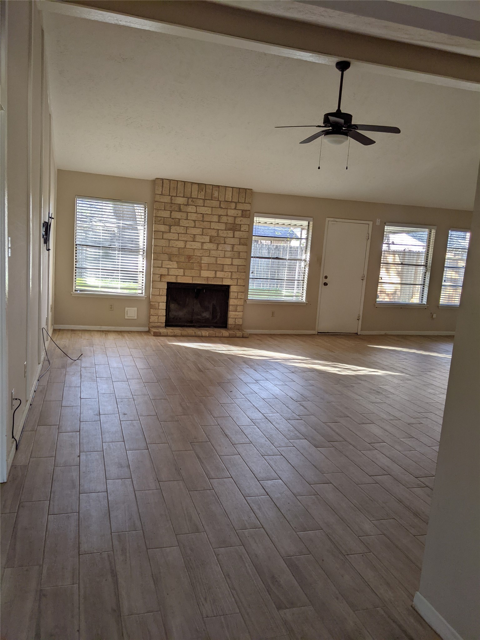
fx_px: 499
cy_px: 320
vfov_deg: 65.3
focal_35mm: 27
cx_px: 240
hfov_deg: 51.4
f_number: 1.8
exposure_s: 1/120
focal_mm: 4.44
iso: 70
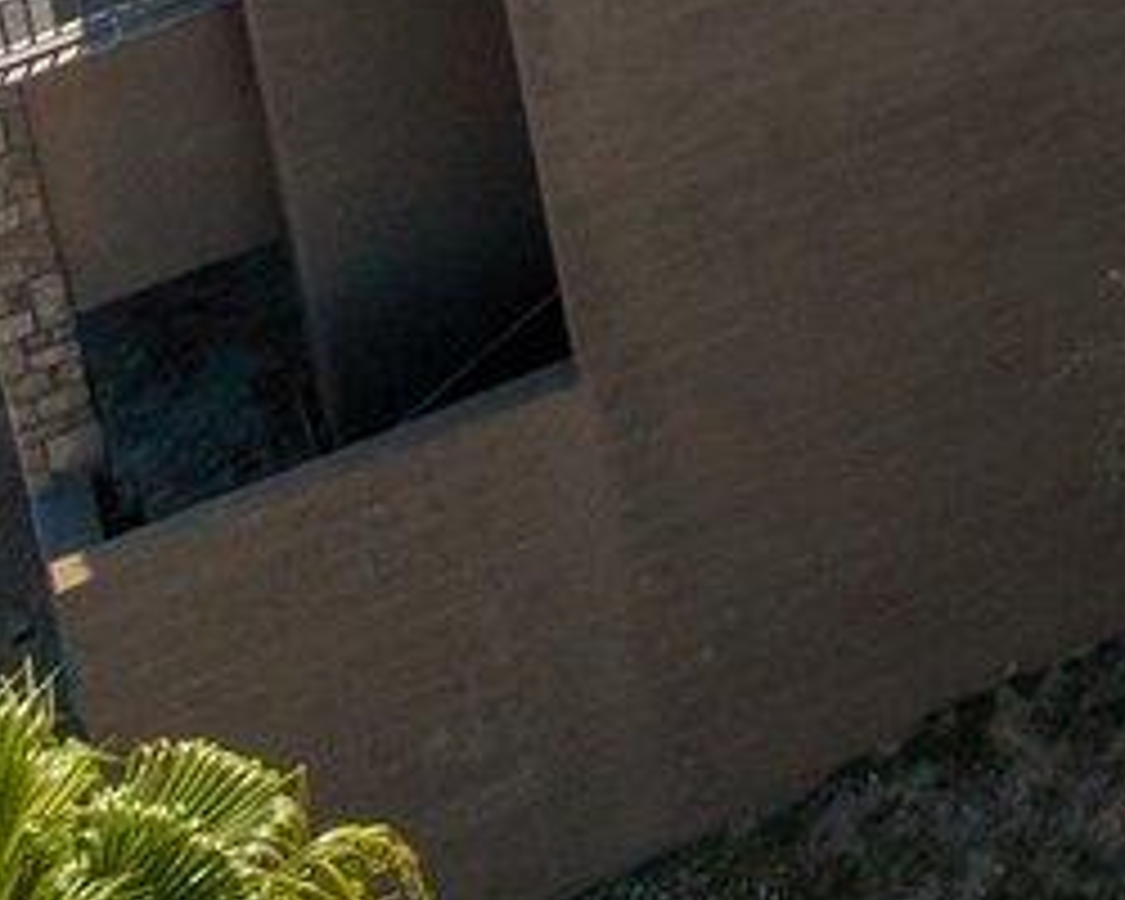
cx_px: 3218
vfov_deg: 6.6
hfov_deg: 8.6
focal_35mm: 192
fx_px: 6393
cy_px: -2513
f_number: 5.6
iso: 100
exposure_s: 1/640
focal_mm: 12.29
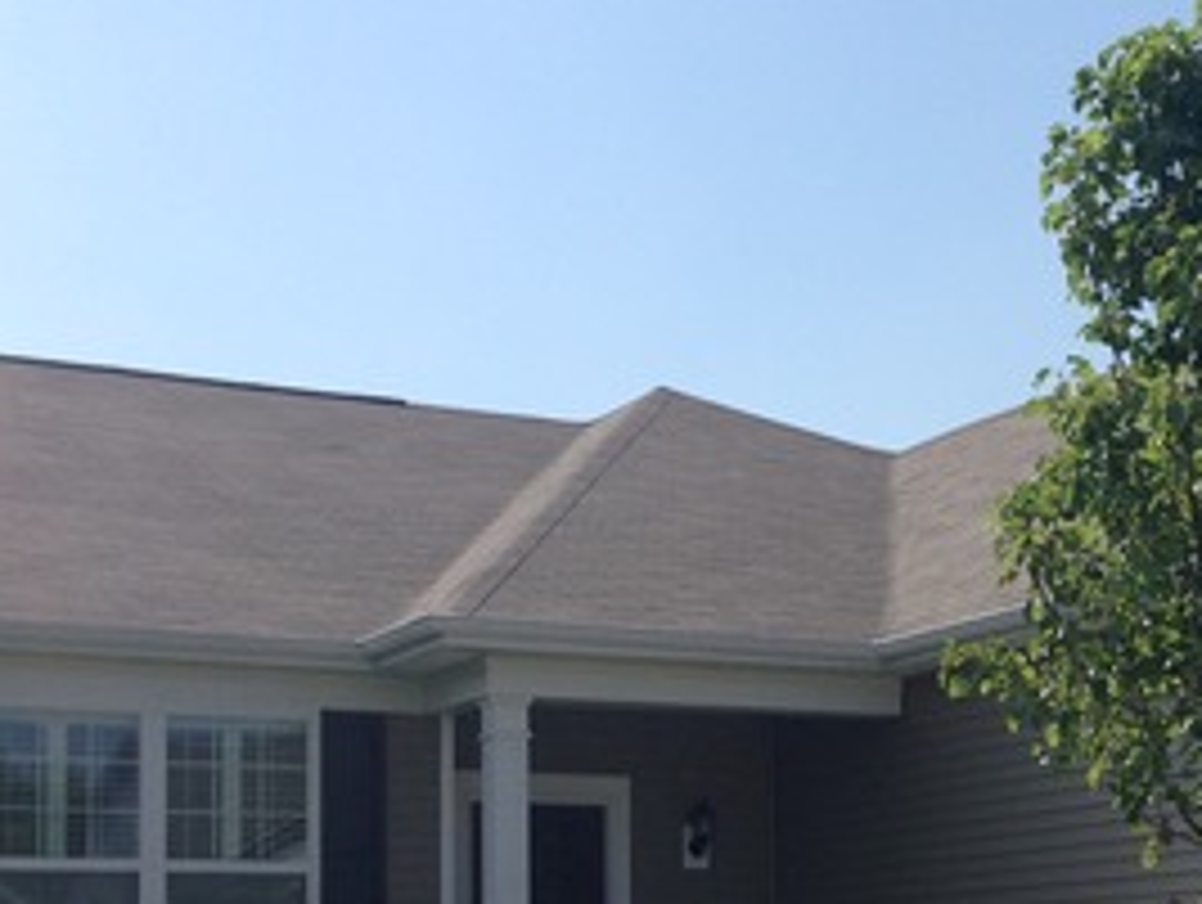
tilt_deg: +1.8
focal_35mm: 79
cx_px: 1076
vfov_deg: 18.4
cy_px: 832
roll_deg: +1.5
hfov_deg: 24.0
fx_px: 2747
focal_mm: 4.12
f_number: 2.4
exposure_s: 1/2088
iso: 50
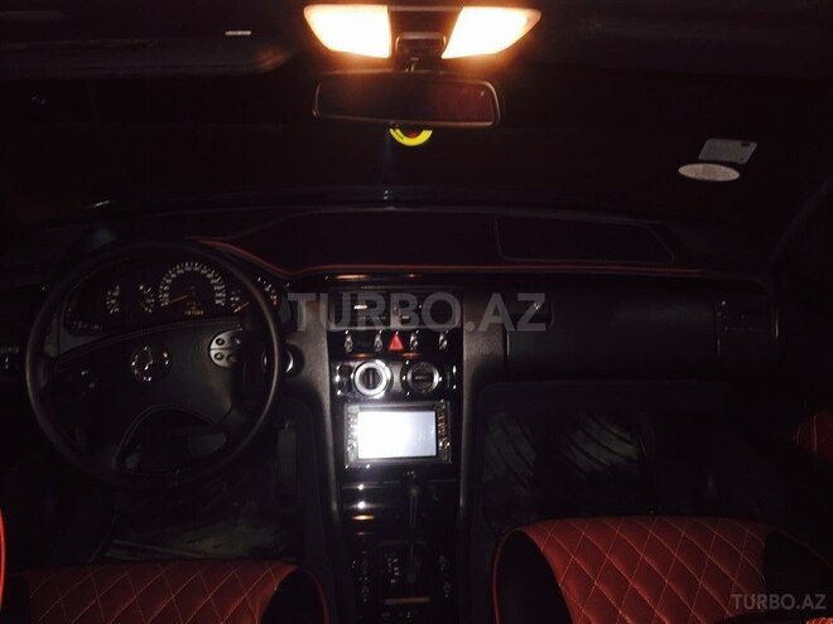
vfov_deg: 48.2
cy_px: 312
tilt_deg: -17.4
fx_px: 698
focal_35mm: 29
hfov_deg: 61.7
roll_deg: -0.9
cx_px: 416
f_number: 2.2
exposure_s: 1/17
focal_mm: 4.15
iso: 125
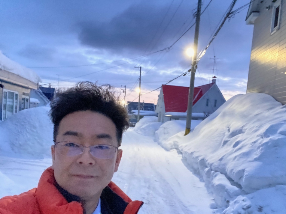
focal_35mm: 29
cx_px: 146
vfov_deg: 47.8
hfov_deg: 61.7
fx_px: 240
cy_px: 133
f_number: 2.2
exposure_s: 1/15
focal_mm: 2.71
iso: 1250
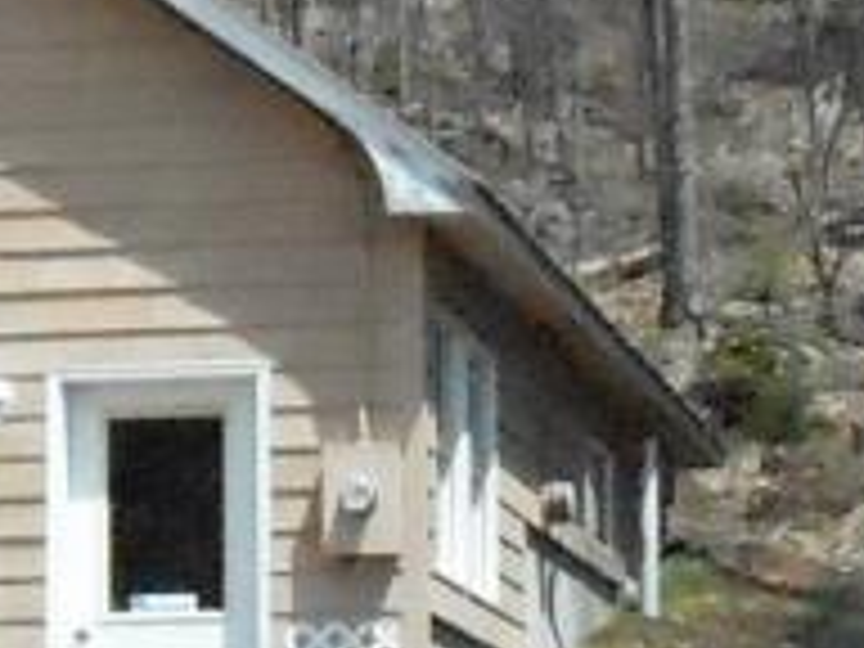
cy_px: 324
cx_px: 356
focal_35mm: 208
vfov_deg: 7.1
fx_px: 5192
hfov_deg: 9.5
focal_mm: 6.9
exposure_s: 1/1500
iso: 3200
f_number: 12.7
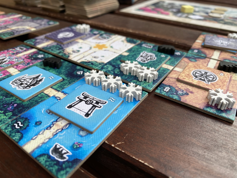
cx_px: 118
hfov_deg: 69.4
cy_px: 89
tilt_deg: -34.3
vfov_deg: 54.9
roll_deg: +0.5
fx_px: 171
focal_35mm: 25
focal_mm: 4.25
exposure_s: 1/184
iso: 32
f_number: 1.8
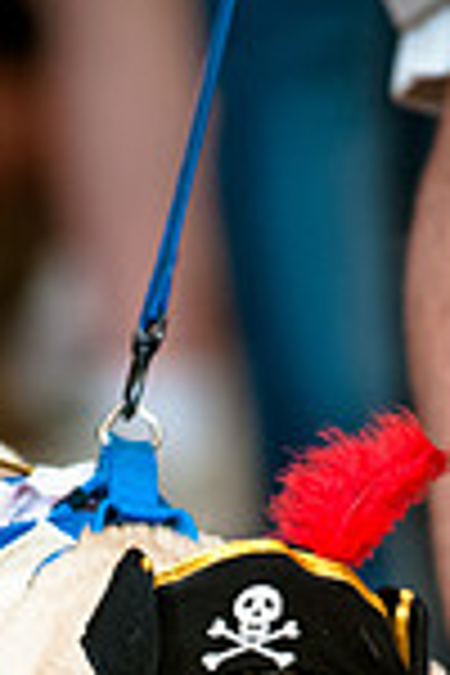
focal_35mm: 899
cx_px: 137
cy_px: 801
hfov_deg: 1.5
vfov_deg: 2.3
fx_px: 16855
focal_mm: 200
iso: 200
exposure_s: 1/200
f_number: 3.5
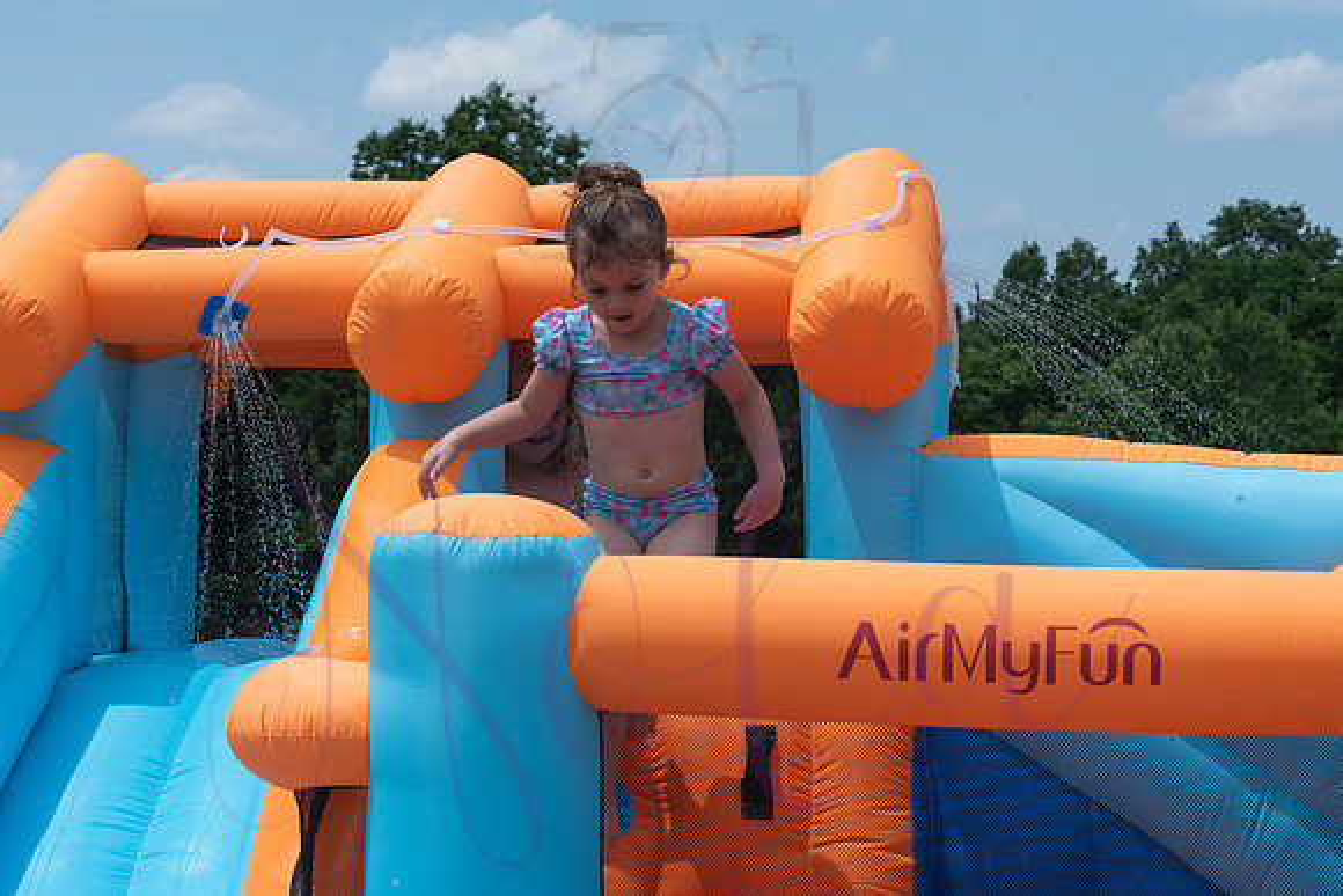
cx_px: 661
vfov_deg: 15.2
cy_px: 441
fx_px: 3357
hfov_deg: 22.6
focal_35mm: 90
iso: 800
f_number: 14
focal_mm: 85
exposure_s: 1/1000
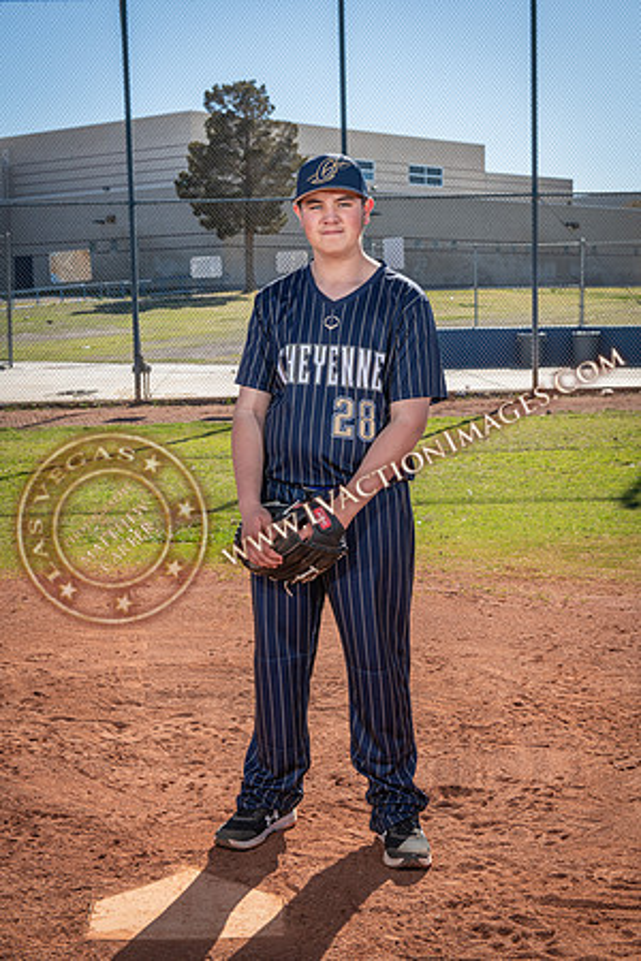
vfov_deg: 35.6
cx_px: 320
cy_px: 480
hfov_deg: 24.2
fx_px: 1496
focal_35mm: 56
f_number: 8
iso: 200
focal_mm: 56
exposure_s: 1/250
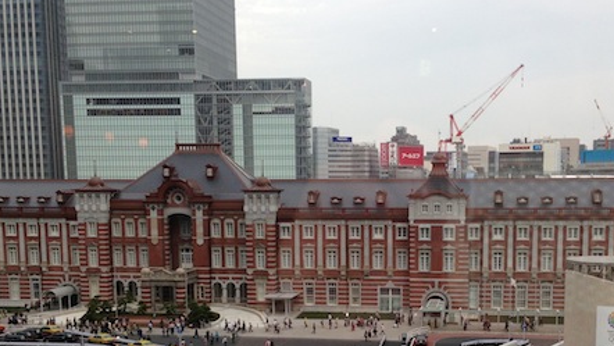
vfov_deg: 22.7
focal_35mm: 52
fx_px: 847
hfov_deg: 39.6
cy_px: 288
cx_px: 375
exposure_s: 1/250
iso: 50
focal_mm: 4.13
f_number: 2.4
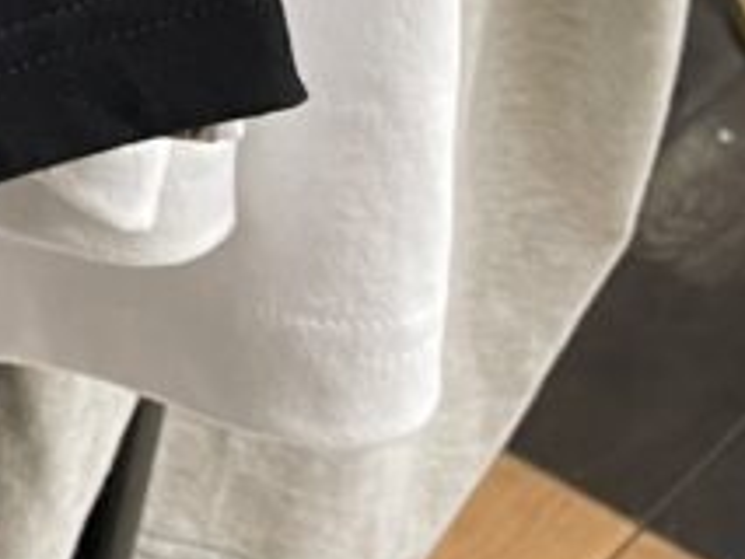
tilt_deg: -19.0
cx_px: -1315
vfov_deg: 8.4
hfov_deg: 10.1
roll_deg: -2.8
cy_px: -933
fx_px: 3359
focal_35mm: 156
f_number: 1.6
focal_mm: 4.2
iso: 80
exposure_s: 1/50
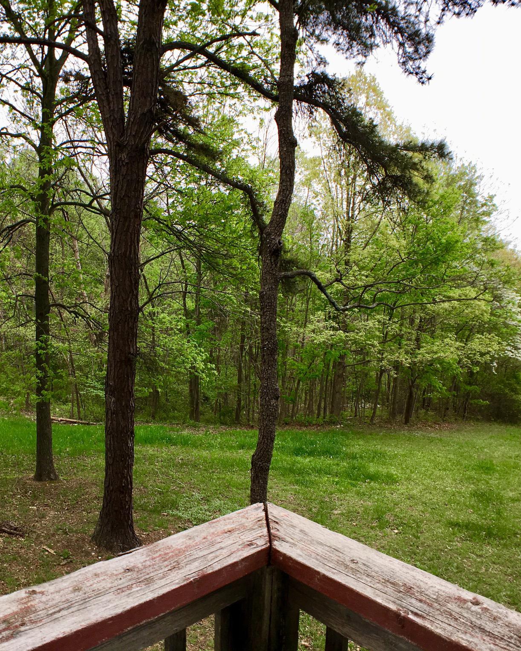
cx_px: 143
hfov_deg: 38.3
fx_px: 733
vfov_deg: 47.9
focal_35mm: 38
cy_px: 324
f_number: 2.2
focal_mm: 4.15
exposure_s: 1/499
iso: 25
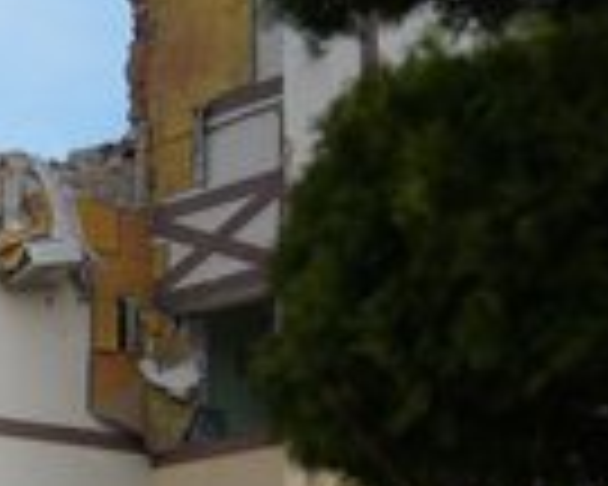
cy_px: 574
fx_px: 2159
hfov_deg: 15.4
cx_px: -149
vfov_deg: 12.6
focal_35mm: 120
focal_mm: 43
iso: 320
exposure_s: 1/320
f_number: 2.8
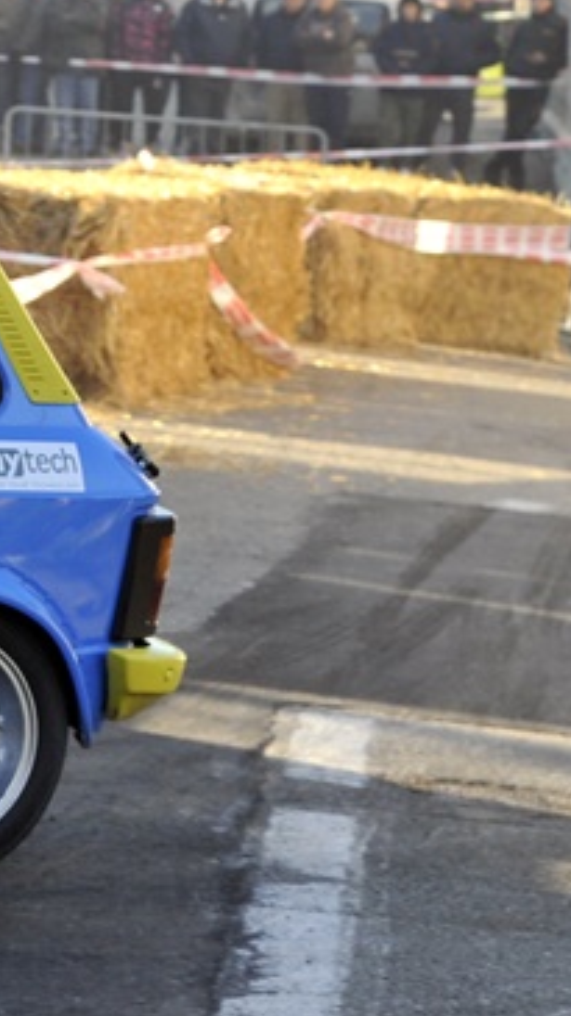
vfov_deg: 13.9
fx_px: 4123
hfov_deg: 7.4
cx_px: -850
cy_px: 107
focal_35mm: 153
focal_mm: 52
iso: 640
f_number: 5
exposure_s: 1/640
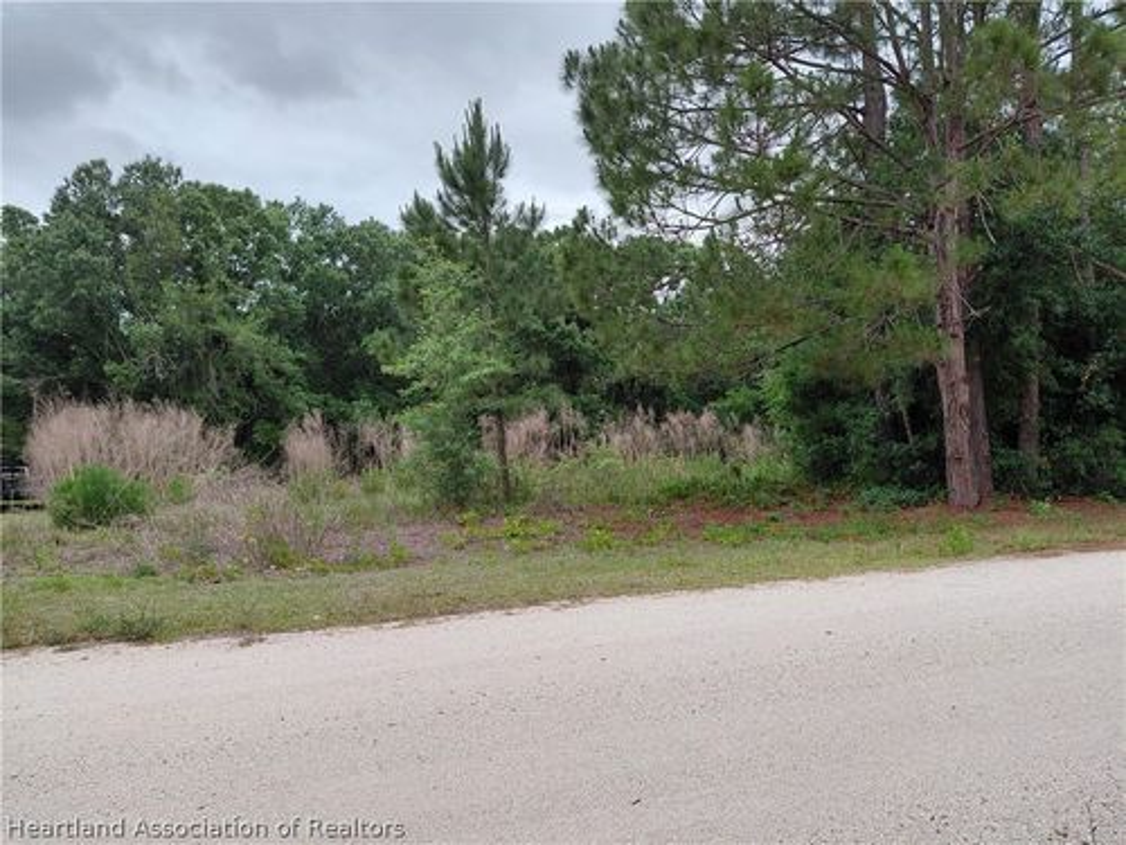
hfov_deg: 69.4
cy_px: 422
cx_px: 563
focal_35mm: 25
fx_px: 813
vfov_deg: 54.9
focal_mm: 4.69
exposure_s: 1/894
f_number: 1.8
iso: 50
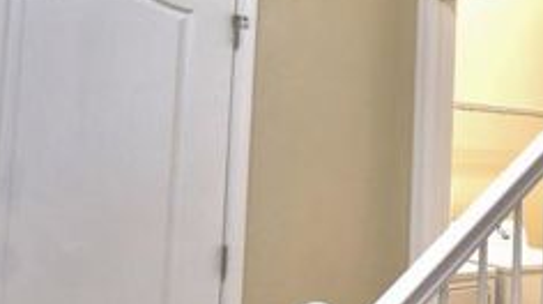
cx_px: 489
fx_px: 676
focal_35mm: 47
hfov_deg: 40.5
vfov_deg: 25.3
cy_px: 119
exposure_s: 1/50
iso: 400
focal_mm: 10
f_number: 4.5
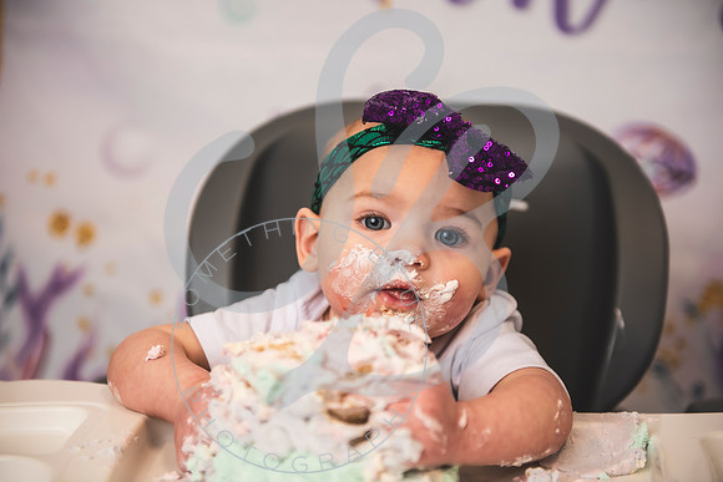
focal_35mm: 62
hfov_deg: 32.4
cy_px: 241
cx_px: 362
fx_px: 1245
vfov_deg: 21.9
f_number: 2.8
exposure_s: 1/160
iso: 250
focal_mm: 62
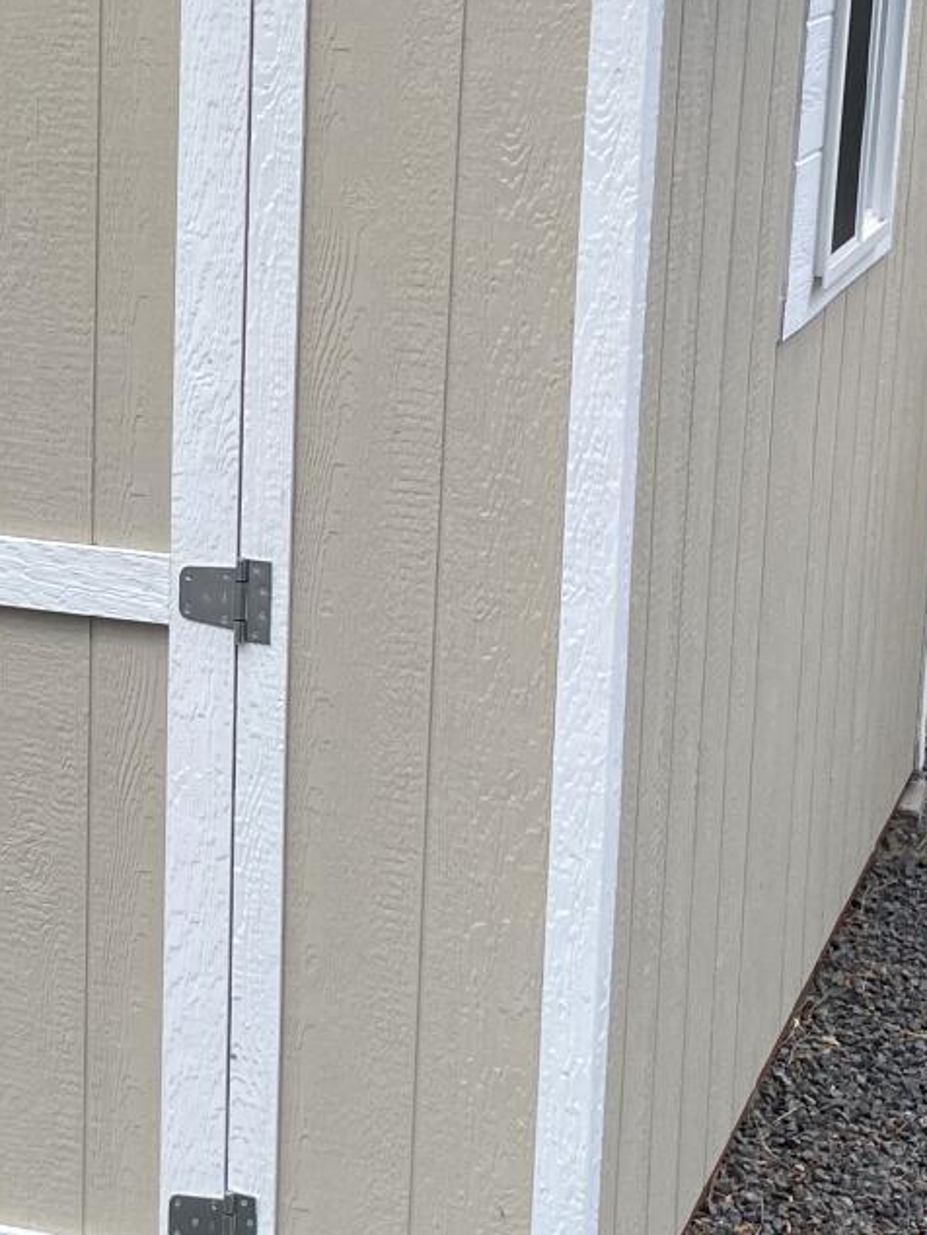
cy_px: 536
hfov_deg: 17.7
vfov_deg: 23.8
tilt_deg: -15.7
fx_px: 2926
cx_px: 70
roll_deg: +0.6
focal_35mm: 82
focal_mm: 4.2
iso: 32
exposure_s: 1/903
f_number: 1.6
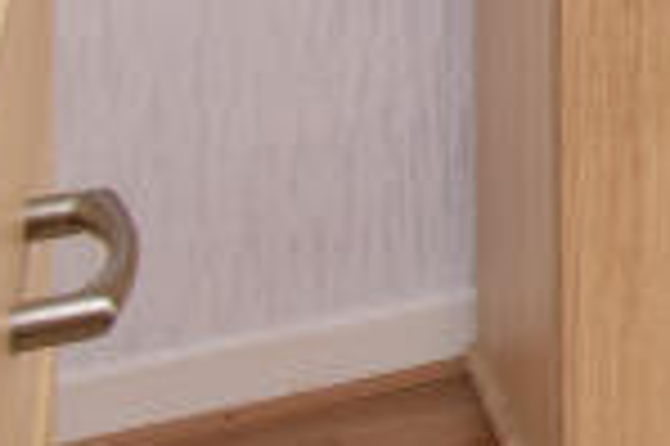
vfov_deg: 11.3
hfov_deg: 11.5
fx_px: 1915
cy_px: -590
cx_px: 1988
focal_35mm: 103
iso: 320
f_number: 8
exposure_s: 1/15
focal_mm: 10
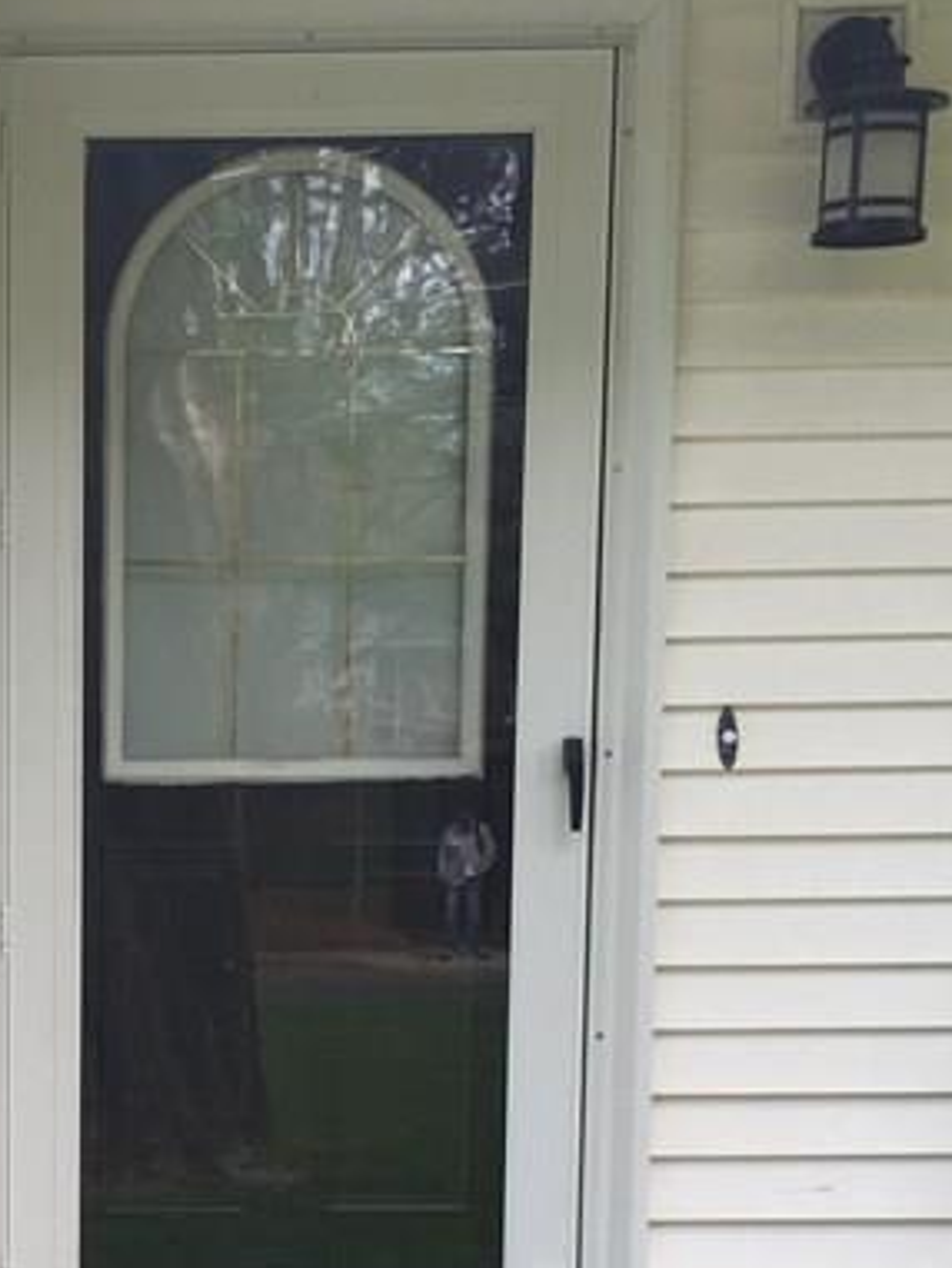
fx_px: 2859
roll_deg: +0.3
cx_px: -107
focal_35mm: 78
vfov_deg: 24.0
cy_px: 1245
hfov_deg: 18.2
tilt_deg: -6.5
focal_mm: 4.15
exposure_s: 1/120
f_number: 2.2
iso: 25
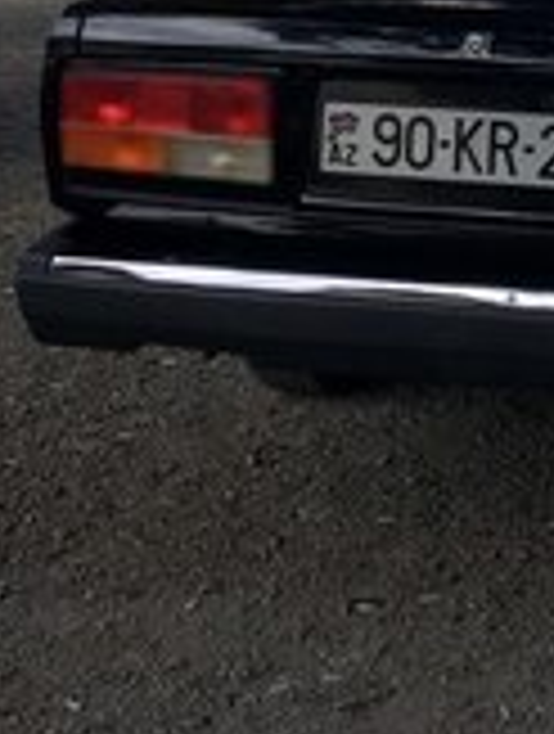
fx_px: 1871
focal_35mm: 88
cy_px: -266
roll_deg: -1.1
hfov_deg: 16.1
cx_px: 685
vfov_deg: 20.0
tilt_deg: +2.2
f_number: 2.2
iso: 25
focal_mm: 4.15
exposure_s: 1/478
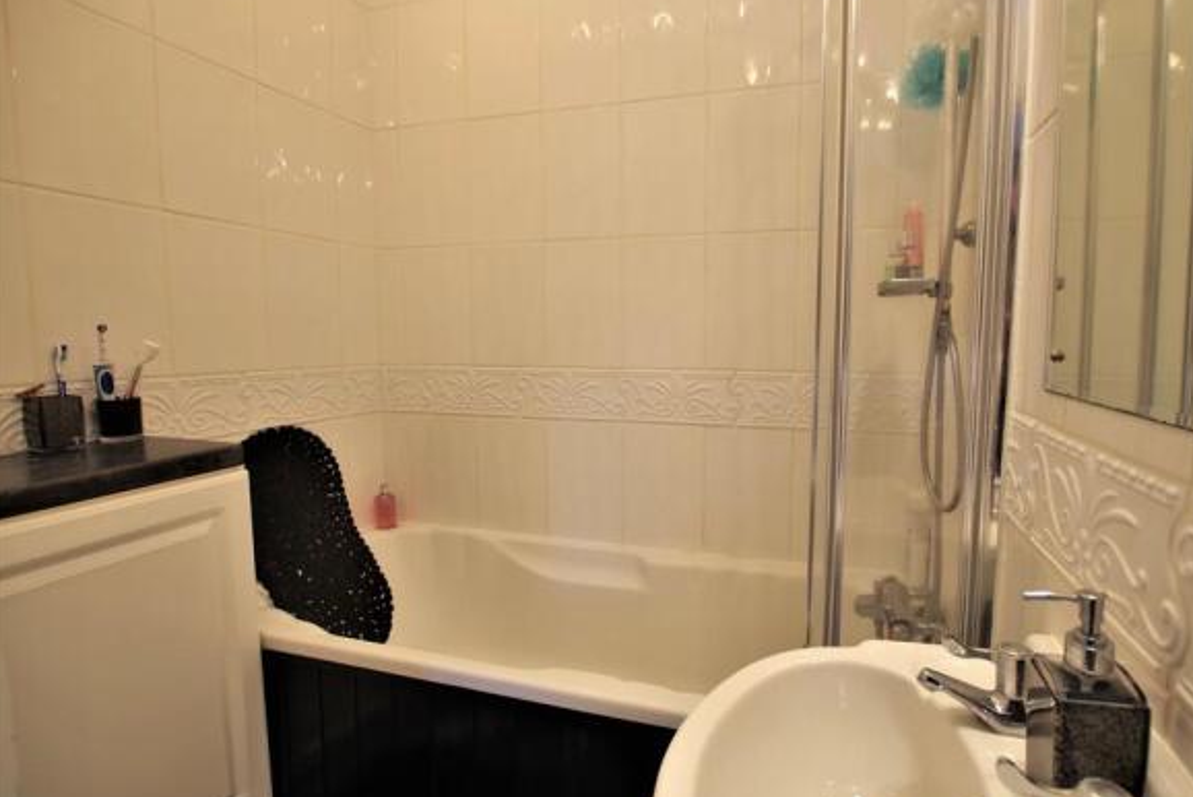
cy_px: 385
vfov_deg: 70.5
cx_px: 670
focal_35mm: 17
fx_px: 564
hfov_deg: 92.8
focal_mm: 10
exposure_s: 1/40
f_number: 3.5
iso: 100
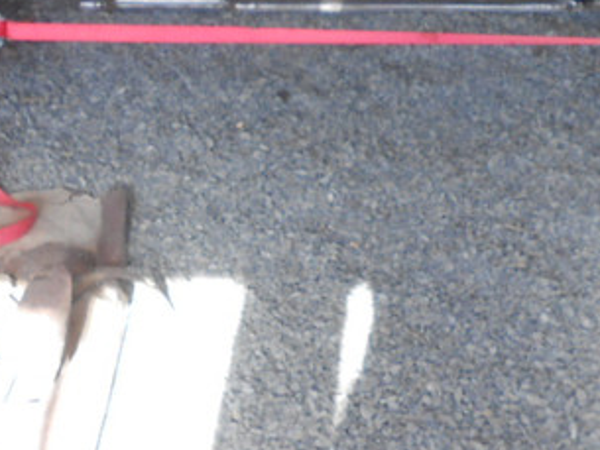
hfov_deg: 21.5
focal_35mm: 91
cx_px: 312
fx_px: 1578
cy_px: -234
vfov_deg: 15.0
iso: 100
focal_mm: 4.6
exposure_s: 1/30
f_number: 3.5
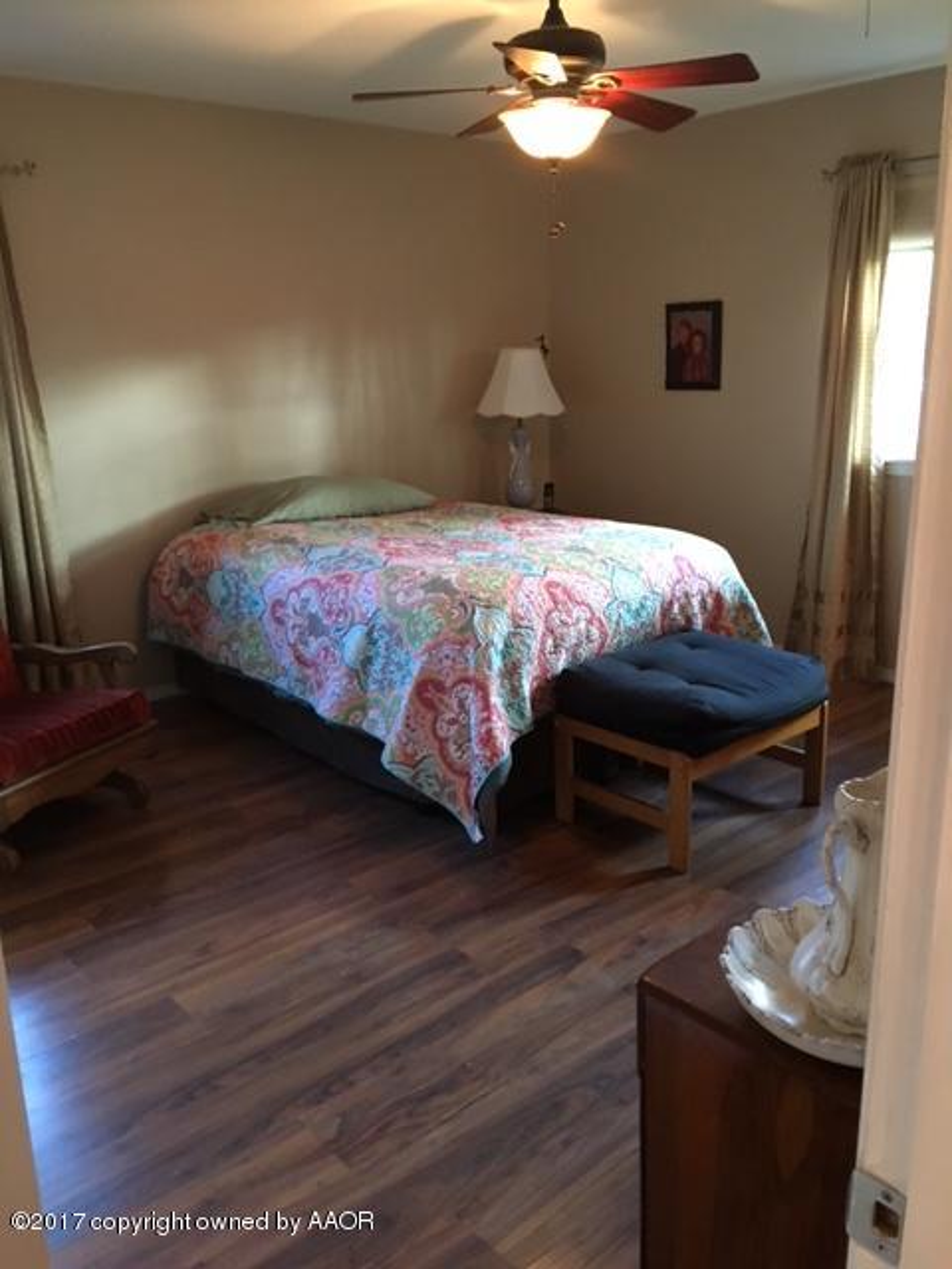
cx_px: 476
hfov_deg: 48.2
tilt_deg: -14.9
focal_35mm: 29
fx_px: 1063
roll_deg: +0.3
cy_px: 634
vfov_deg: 61.7
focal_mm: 4.15
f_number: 2.2
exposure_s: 1/15
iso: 200
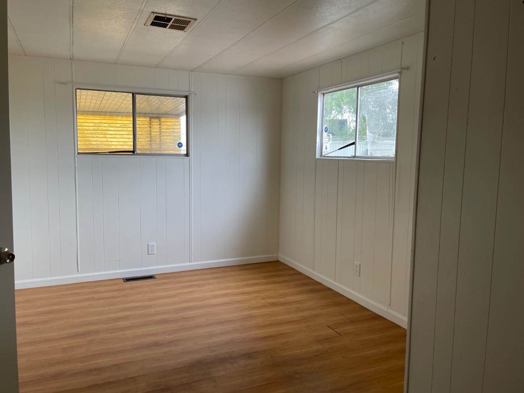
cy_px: 199
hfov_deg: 65.3
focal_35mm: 27
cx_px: 260
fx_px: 409
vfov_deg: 51.4
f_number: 1.6
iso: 125
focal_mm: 5.1
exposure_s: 1/76
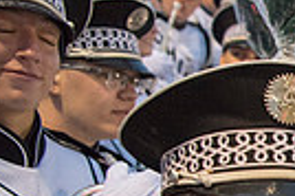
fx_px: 851
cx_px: 608
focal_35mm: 104
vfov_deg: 12.4
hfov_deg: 15.4
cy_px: 314
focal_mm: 24
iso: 2000
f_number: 3.2
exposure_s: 1/320
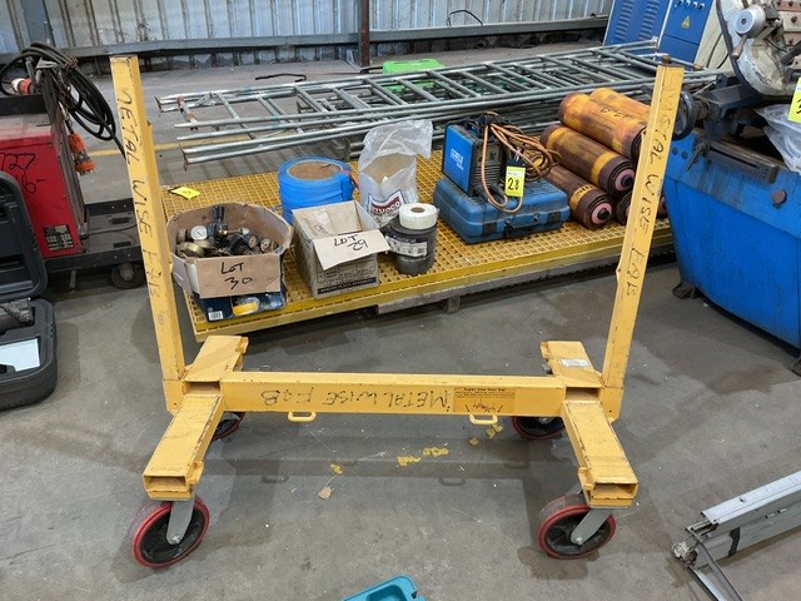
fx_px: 671
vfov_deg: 48.2
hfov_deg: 61.7
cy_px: 300
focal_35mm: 29
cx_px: 400
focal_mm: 3
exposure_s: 1/60
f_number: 1.8
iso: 125
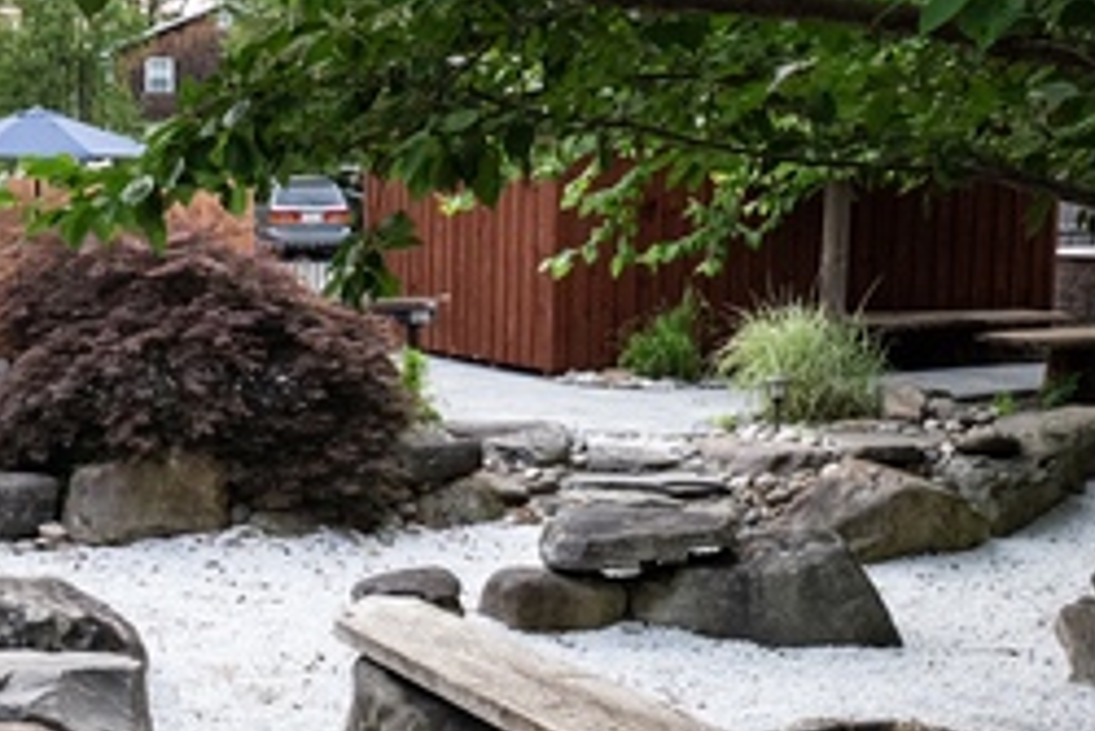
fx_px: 1461
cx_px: 149
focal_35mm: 48
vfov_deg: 28.1
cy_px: 381
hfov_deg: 38.8
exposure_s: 1/800
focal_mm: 20
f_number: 8
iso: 5000
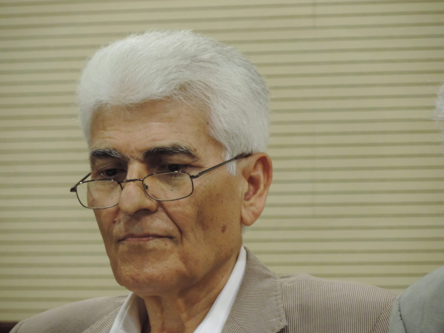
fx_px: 6413
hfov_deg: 4.0
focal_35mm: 500
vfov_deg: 3.0
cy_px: 166
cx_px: 222
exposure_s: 1/25
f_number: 4.9
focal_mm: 89.1
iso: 800
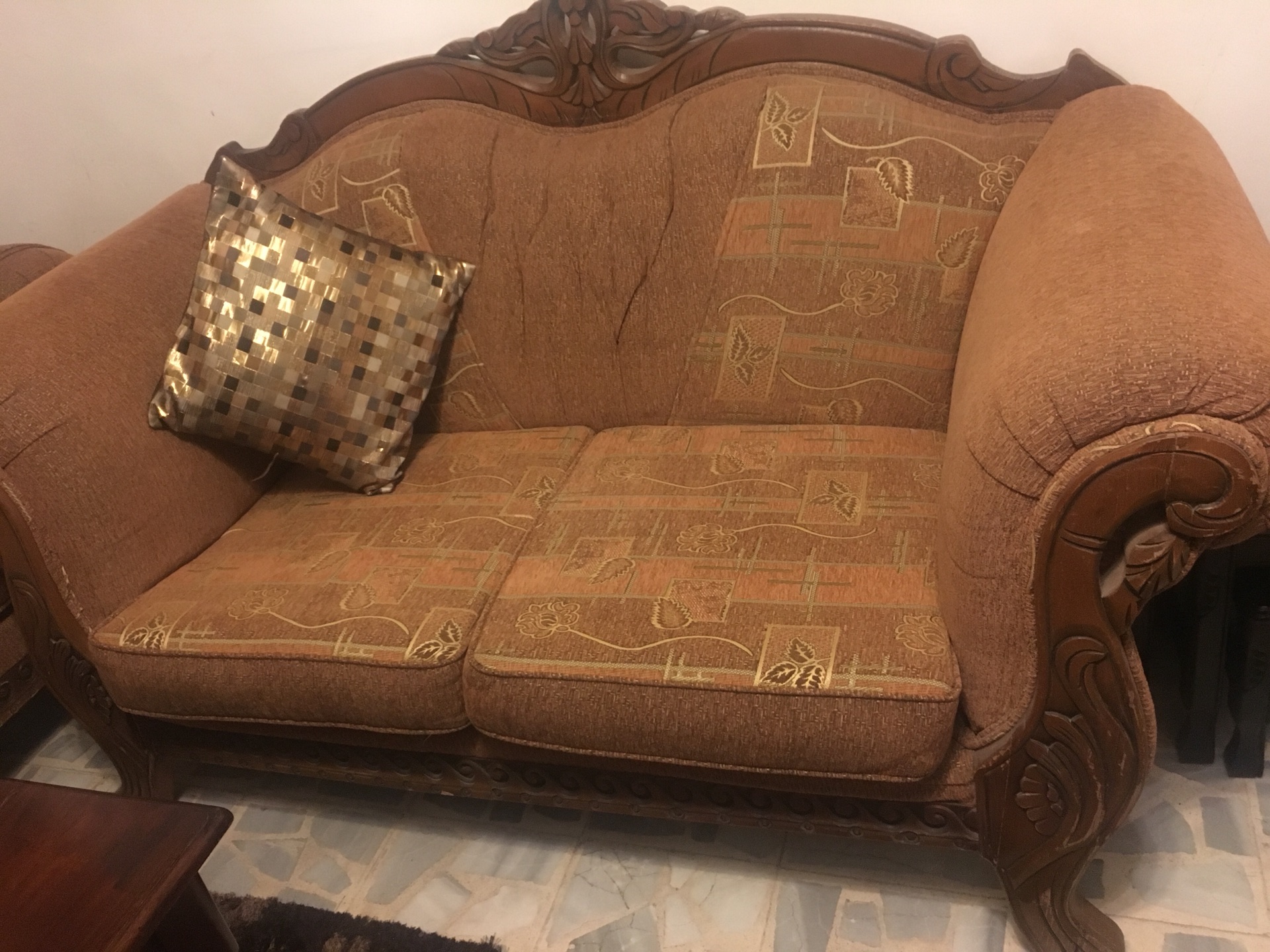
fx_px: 1064
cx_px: 635
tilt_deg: -29.9
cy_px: 476
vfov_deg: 48.2
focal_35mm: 29
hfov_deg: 61.7
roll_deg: +10.2
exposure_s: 1/17
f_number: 2.2
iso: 400
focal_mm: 4.15
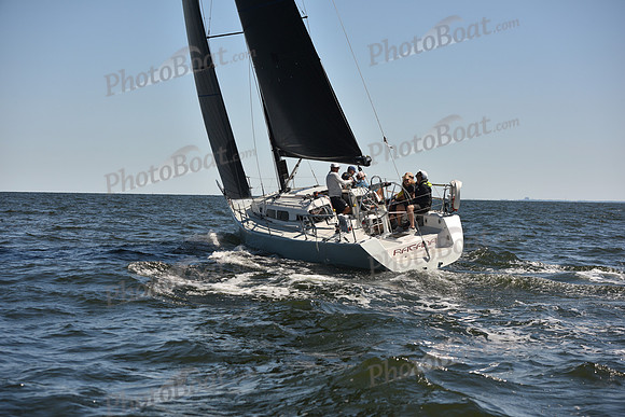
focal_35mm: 70
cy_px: 208
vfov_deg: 19.5
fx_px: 1216
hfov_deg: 28.8
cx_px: 312
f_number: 4.5
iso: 250
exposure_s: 1/1600
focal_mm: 70
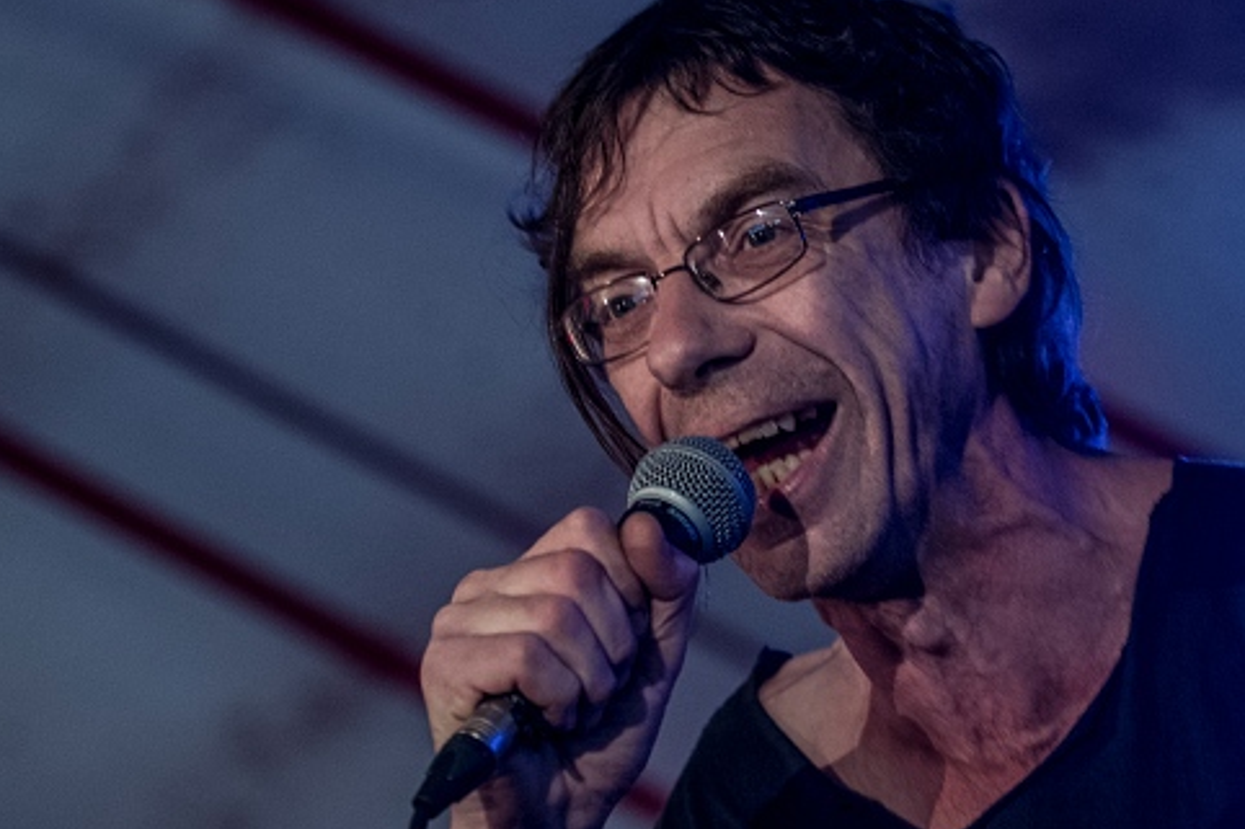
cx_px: 765
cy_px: 447
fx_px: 5427
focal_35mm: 157
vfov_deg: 8.7
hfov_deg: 13.1
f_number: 2.8
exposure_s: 1/100
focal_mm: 70
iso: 1600
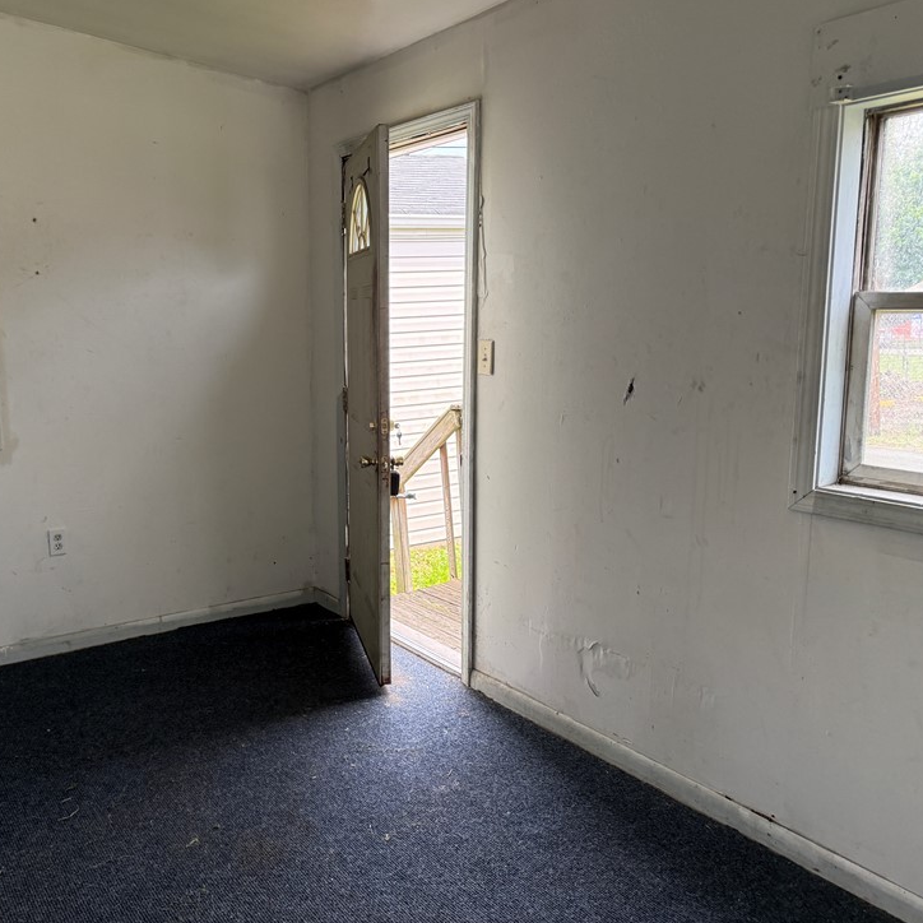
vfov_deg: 54.0
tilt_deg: -9.3
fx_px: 905
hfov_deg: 52.7
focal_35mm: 30
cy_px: 463
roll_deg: +1.3
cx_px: 288
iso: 200
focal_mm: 6.76
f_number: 1.78
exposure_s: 1/135
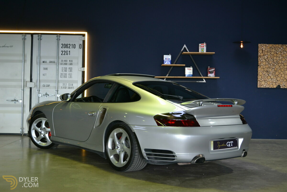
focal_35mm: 48
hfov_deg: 41.1
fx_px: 383
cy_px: 96
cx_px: 144
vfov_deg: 28.1
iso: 400
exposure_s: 1/40
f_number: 4.8
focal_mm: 32
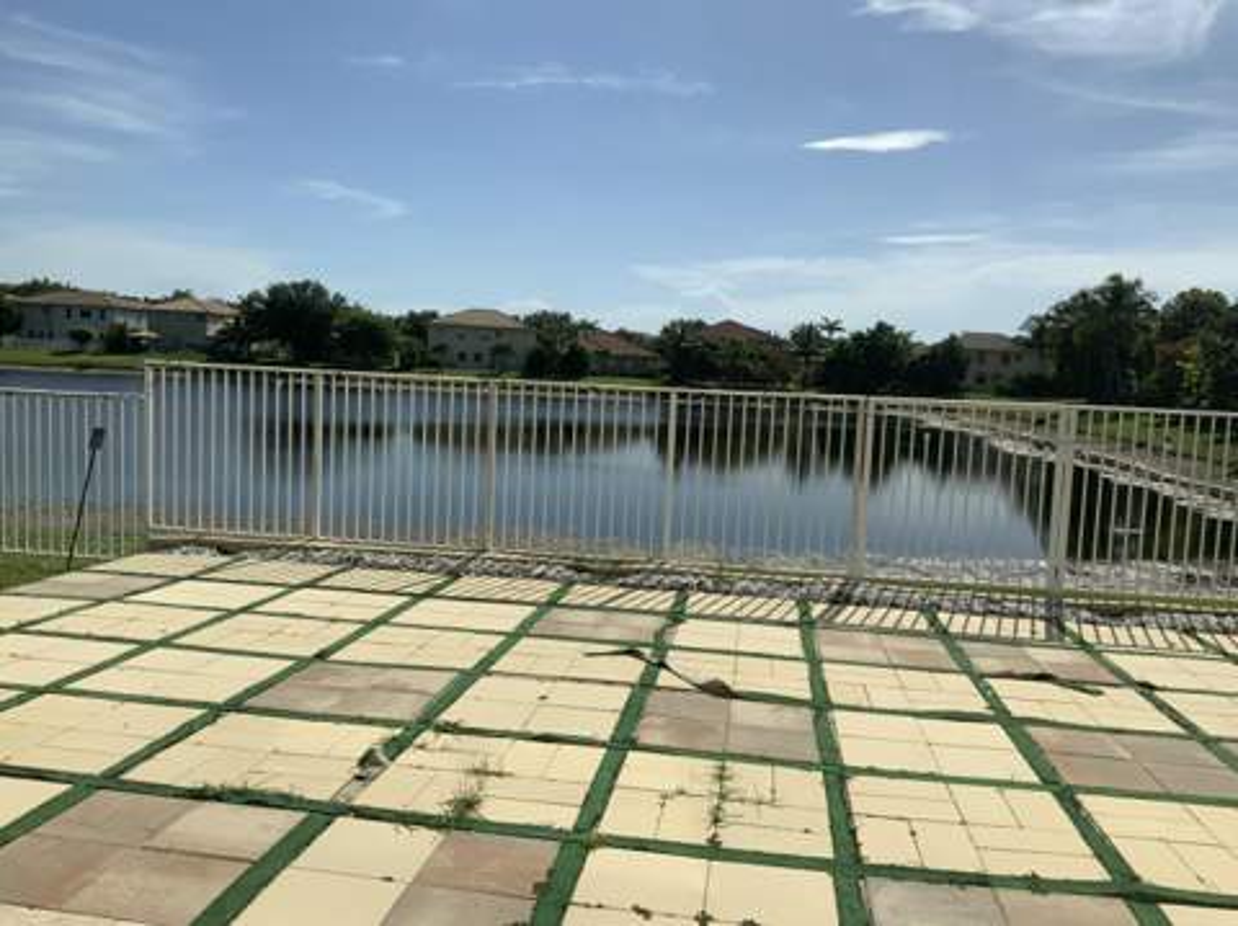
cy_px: 463
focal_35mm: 29
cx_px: 619
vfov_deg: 48.2
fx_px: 1036
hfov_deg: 61.7
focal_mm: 3
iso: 20
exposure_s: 1/5814
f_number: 1.8
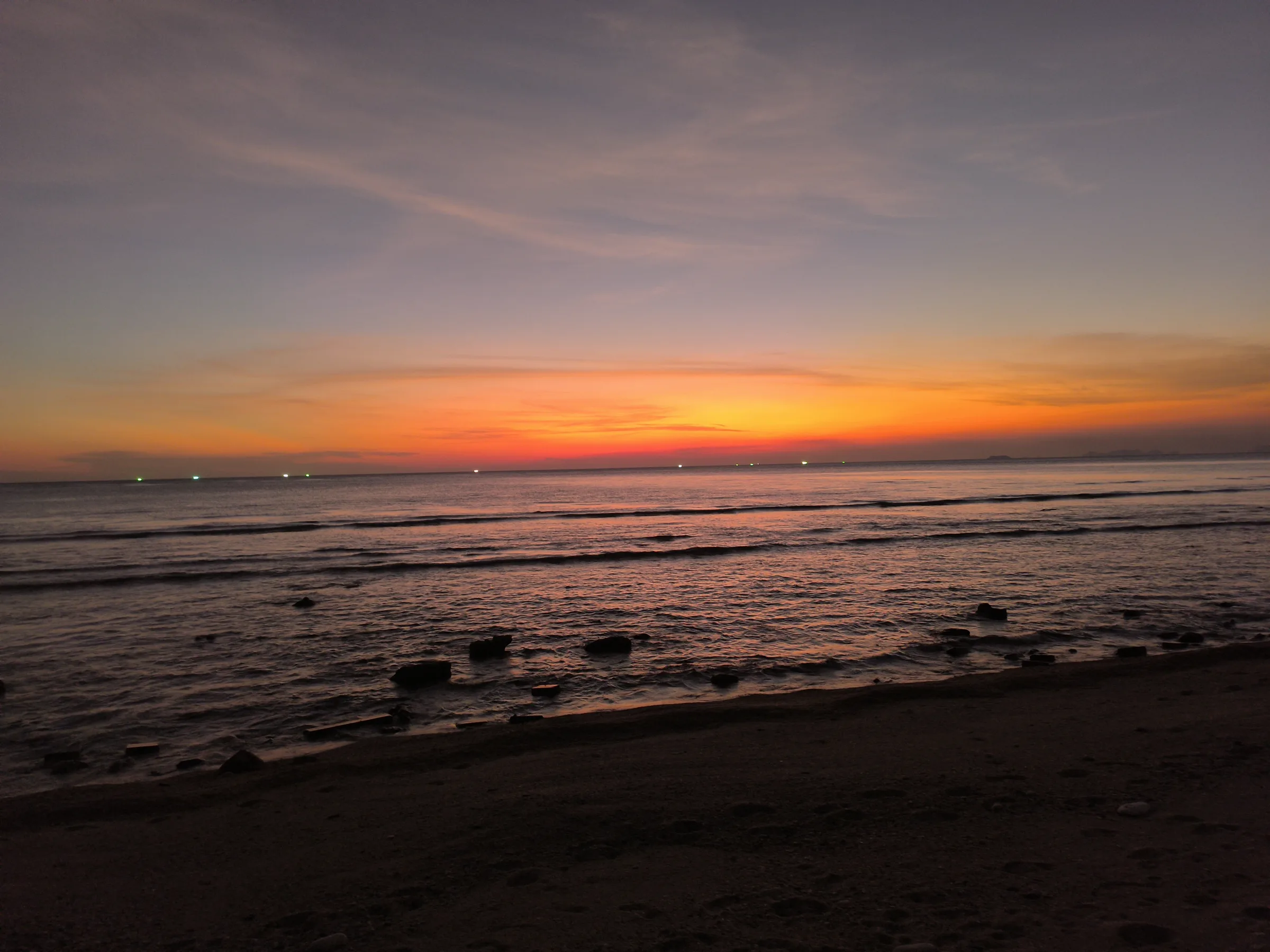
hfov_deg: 73.9
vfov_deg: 58.9
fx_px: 844
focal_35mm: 23
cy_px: 476
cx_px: 635
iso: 1600
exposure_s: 1/25
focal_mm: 6.14
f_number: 1.65
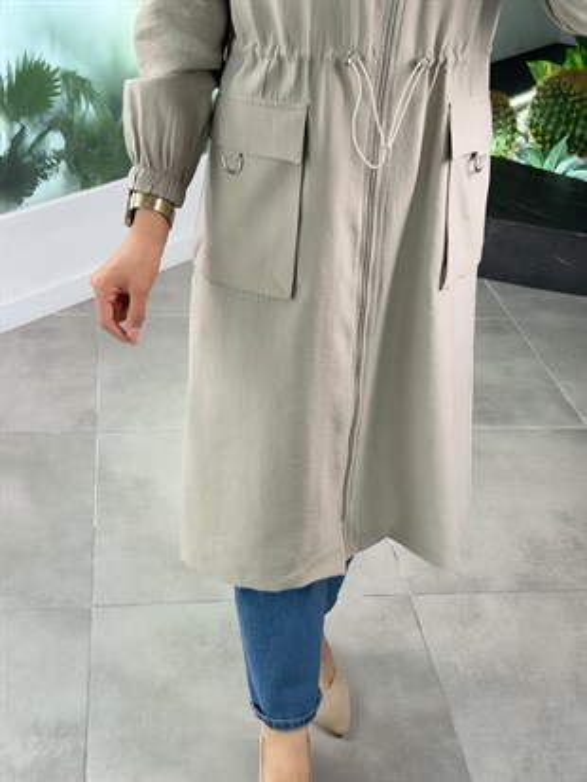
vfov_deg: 39.6
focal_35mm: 48
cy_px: 391
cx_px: 294
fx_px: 1085
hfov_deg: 30.3
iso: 80
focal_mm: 6.76
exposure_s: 1/121
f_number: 1.78
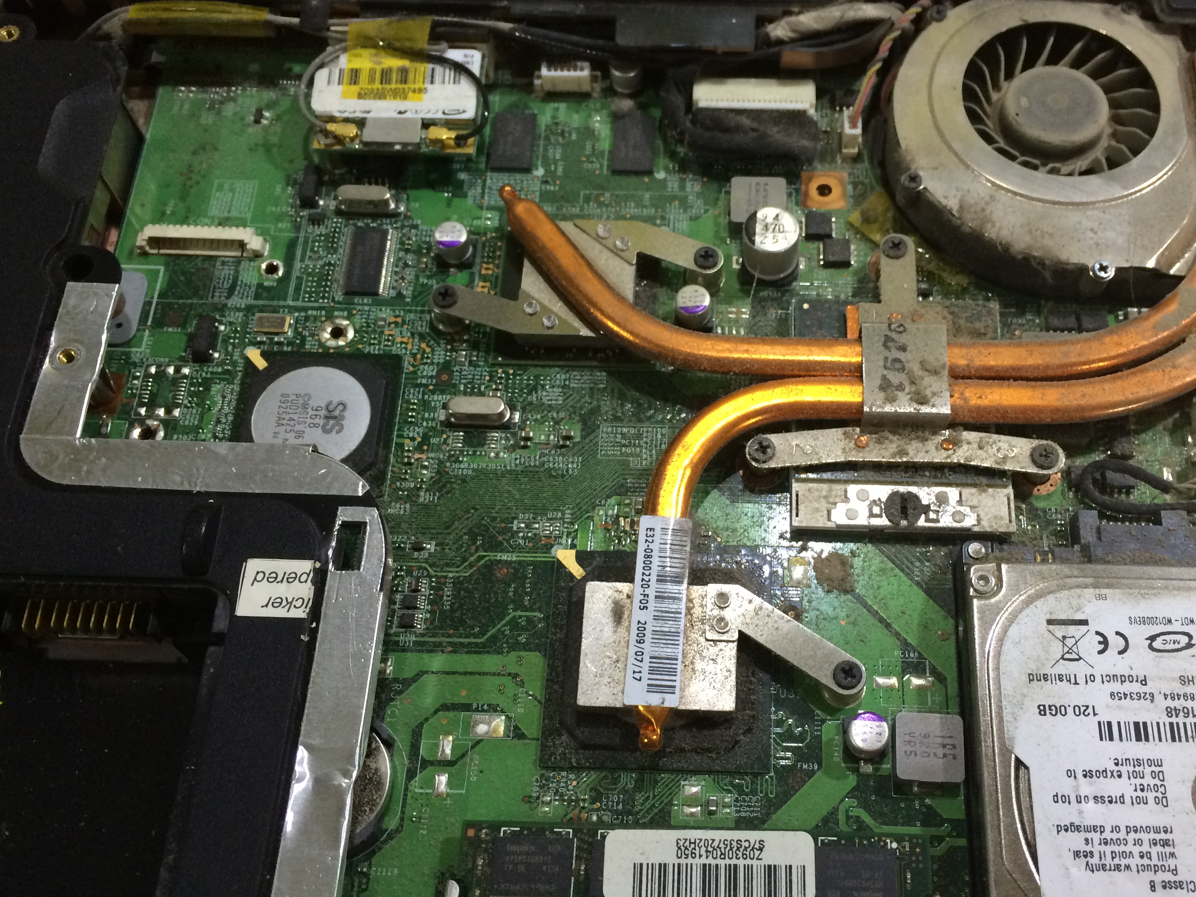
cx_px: 712
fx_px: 1209
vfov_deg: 40.7
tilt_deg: -60.9
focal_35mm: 35
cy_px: 473
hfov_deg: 52.3
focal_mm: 4.15
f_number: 2.2
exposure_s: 1/33
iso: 160
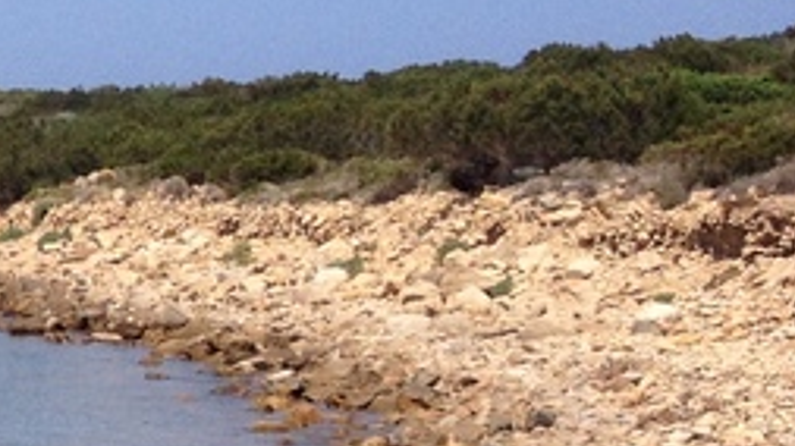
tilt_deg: -2.1
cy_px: 148
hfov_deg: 10.4
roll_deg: +0.1
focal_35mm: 181
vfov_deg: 6.7
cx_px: -1065
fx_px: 3814
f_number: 2.4
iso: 50
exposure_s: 1/2404
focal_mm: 4.28
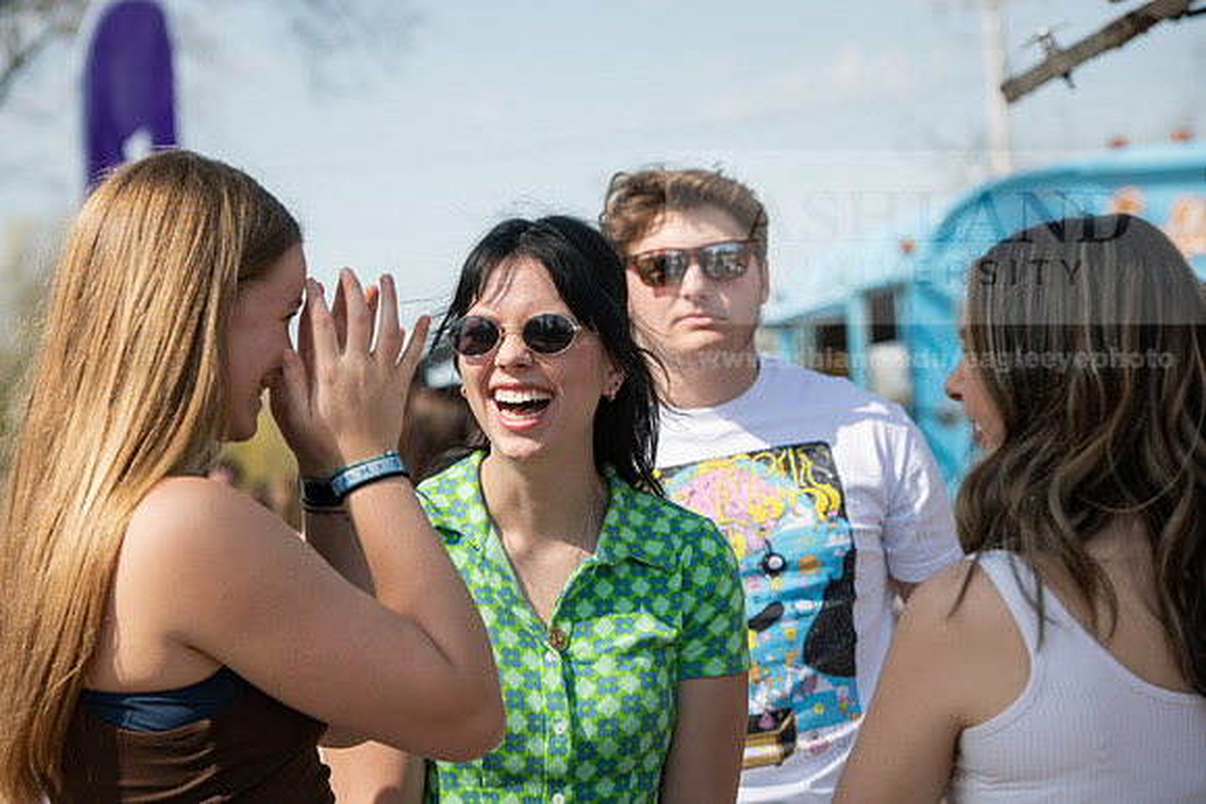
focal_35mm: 112
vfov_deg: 12.2
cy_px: 402
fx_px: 3753
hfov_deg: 18.3
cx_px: 603
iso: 200
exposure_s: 1/640
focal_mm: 112
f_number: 5.6
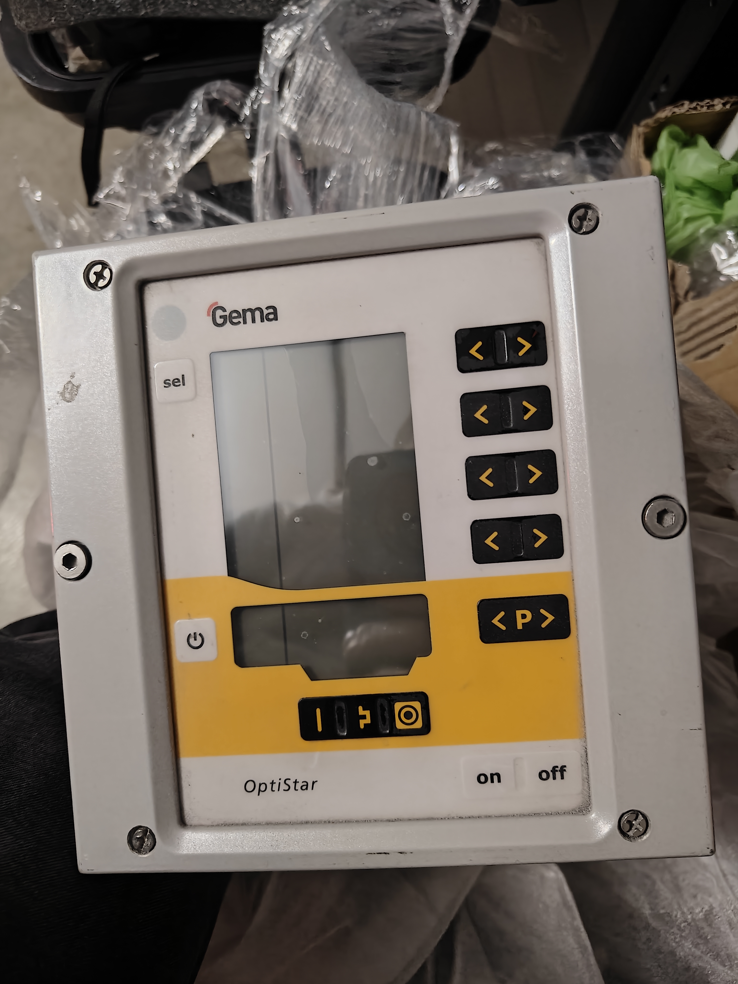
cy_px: 492
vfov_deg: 71.6
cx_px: 369
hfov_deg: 56.8
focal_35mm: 24
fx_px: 682
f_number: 1.8
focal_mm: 5.59
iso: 640
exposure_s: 1/20
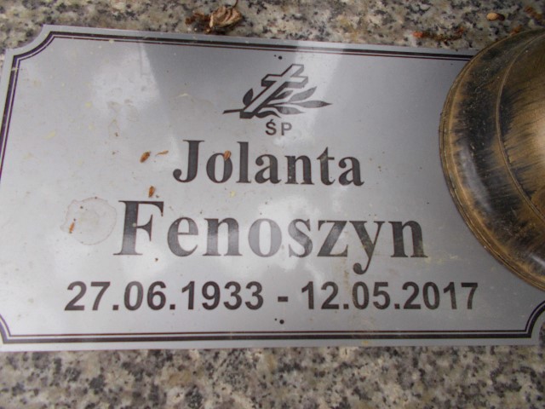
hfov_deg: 67.3
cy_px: 204
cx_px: 272
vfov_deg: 53.1
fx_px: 409
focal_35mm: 26
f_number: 3.2
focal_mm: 4.6
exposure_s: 1/250
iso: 140
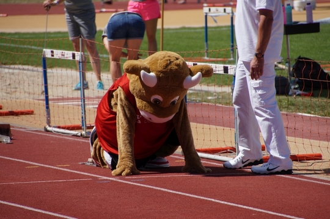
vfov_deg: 3.7
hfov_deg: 5.5
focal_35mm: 375
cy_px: 110
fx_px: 3434
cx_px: 165
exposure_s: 1/2000
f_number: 6.3
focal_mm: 250
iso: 320
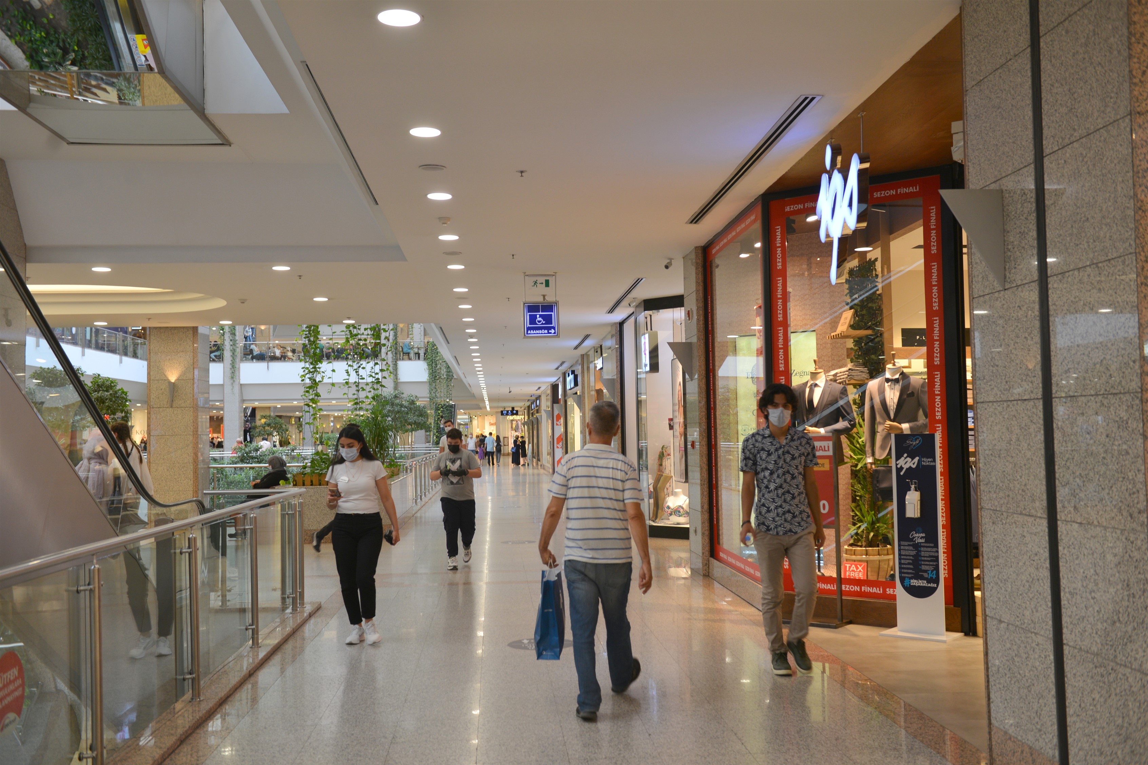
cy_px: 382
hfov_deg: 53.1
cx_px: 574
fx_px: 1148
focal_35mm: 36
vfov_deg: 36.9
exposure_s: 1/80
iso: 320
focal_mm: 36
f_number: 4.5
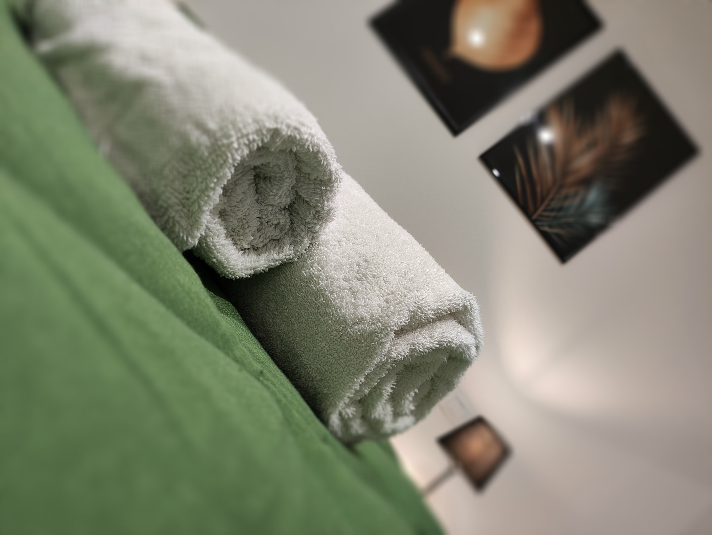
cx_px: 356
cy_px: 268
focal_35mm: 24
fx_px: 494
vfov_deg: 56.9
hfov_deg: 71.6
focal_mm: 4.68
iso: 396
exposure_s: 1/33.3
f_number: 1.8
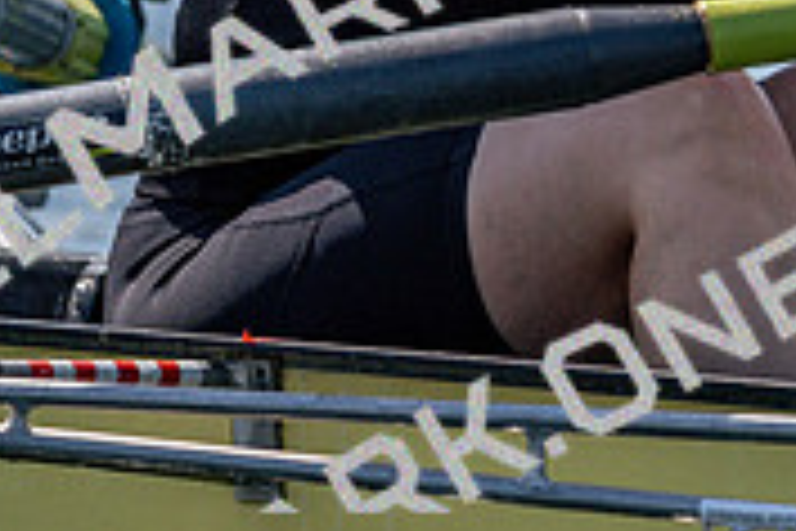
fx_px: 18793
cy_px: -259
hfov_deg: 2.4
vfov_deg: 1.6
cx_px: 675
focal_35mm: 850
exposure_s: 1/2000
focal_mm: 259
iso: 250
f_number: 5.6
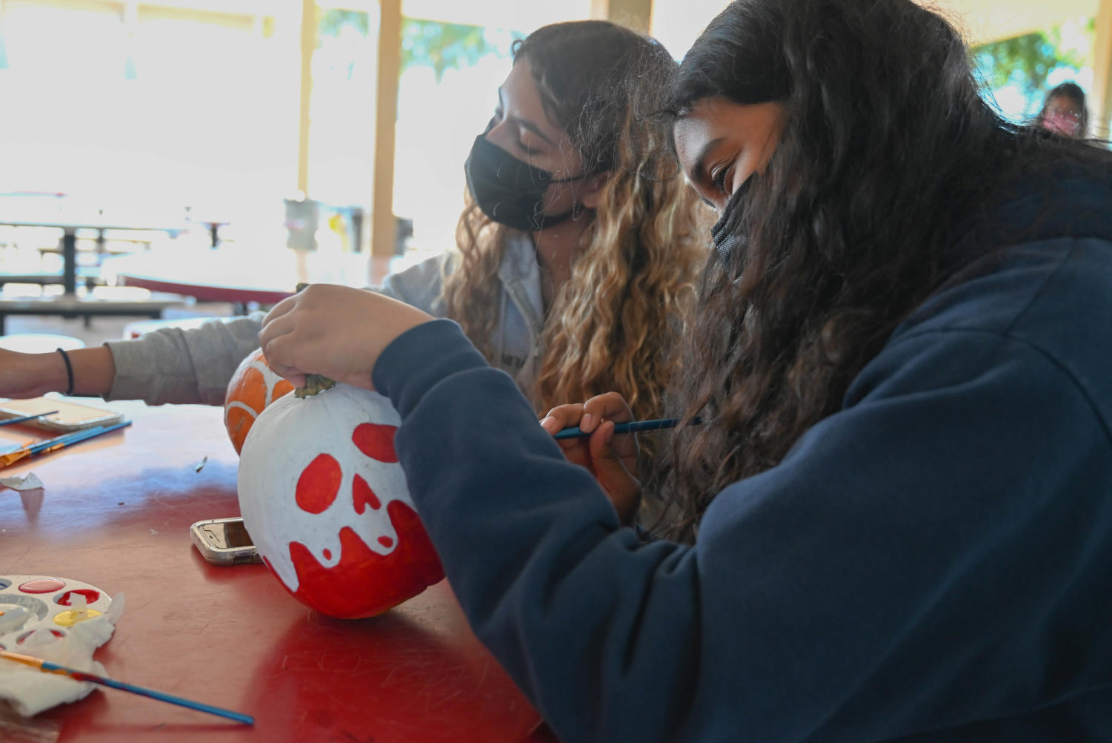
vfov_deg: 36.0
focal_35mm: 37
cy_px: 372
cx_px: 556
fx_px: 1143
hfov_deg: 51.9
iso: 800
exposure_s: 1/125
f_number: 4
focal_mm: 37
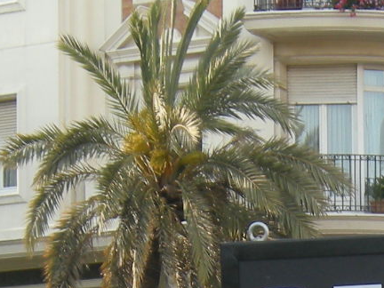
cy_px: 650
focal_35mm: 240
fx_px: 2662
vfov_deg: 6.0
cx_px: 566
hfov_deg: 8.1
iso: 64
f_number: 5.1
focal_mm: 8.5
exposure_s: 1/123
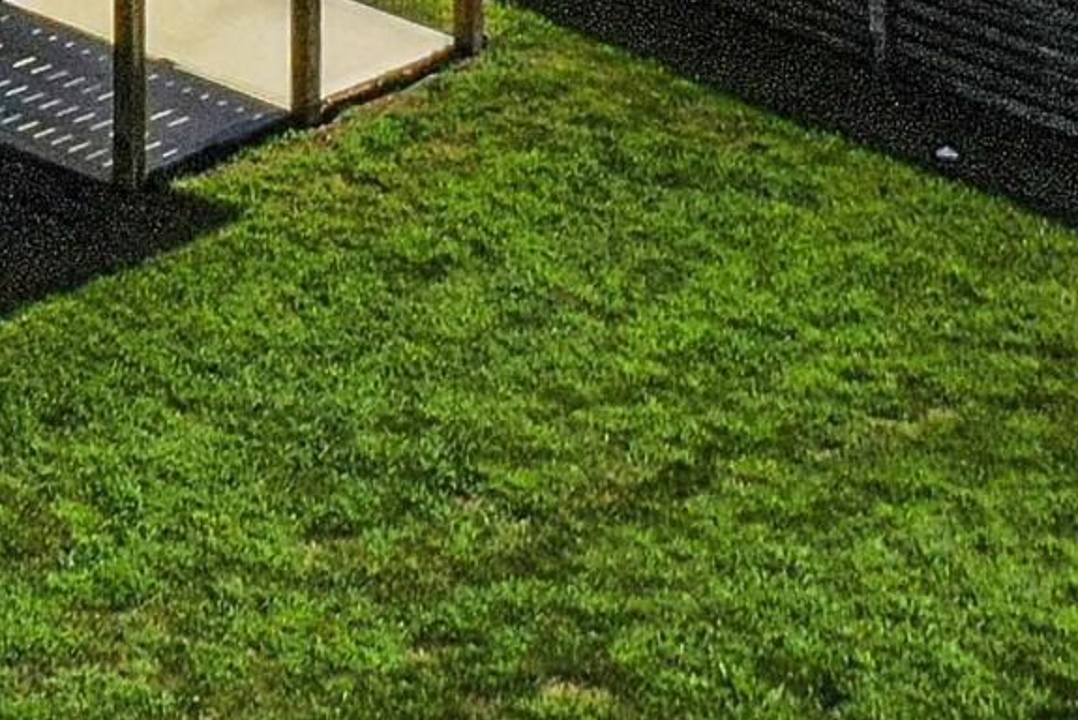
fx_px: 4374
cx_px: -1089
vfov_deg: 8.5
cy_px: -1050
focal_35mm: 146
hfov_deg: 12.4
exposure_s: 1/2000
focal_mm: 10.26
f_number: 8
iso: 400
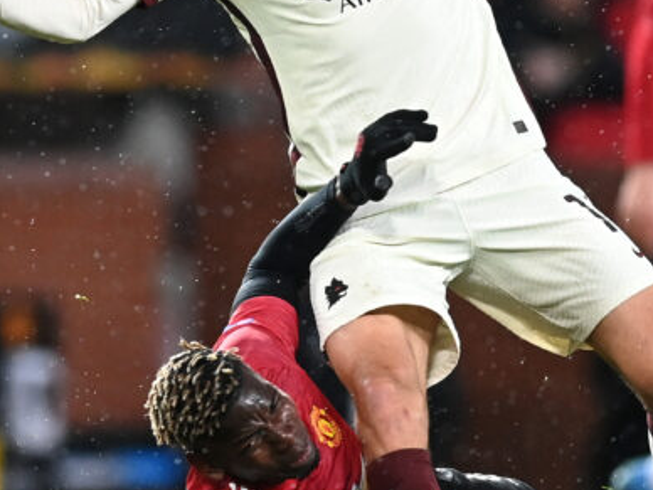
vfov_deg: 1.5
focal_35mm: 1016
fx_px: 19166
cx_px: 308
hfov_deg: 2.0
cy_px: 147
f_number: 2.8
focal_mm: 400
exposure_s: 1/1600
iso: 3200
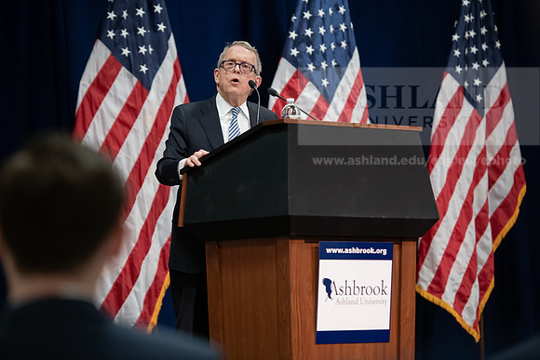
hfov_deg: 15.2
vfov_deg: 10.2
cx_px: 270
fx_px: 2025
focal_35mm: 135
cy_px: 180
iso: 2000
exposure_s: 1/200
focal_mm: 135
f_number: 3.2
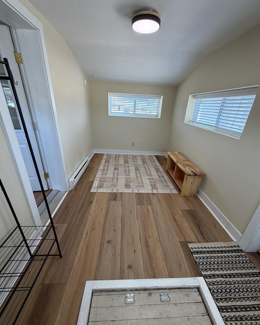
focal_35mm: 15
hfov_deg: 84.1
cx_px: 132
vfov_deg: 96.7
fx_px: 144
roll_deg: -2.3
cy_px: 172
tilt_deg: -25.6
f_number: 2.2
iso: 125
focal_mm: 2.22
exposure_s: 1/120
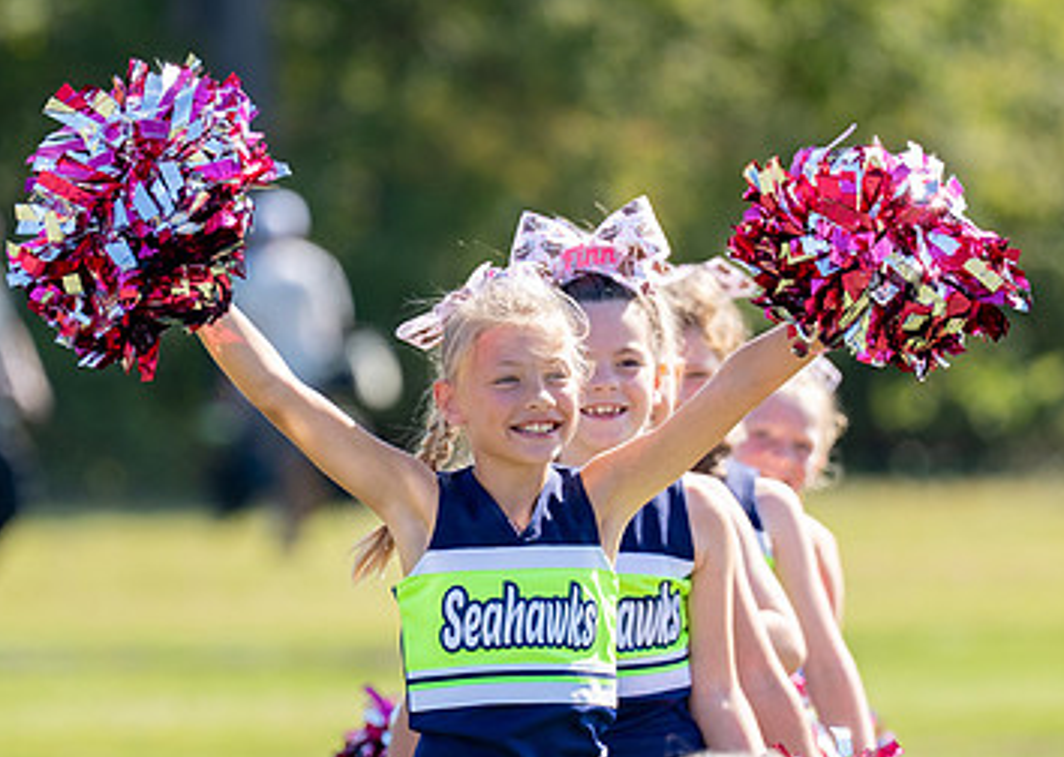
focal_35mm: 432
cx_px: 419
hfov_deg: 4.7
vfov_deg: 3.3
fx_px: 13039
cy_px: 412
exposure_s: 1/2000
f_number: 2.8
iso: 200
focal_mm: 185
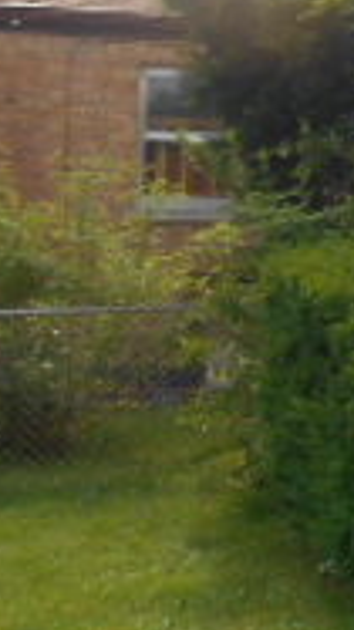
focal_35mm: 97
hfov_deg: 10.6
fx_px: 1621
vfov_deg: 21.7
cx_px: 863
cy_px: 115
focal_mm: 4.7
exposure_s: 1/320
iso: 80
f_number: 3.4
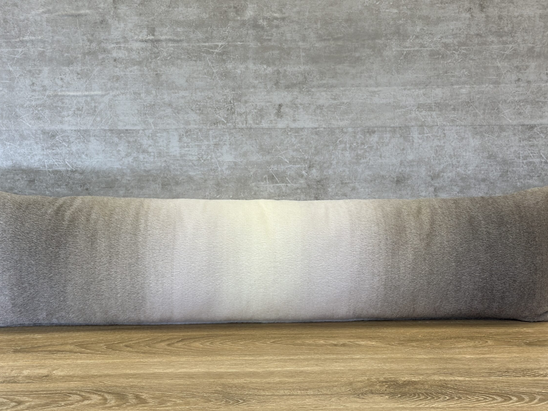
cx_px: 262
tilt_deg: -13.0
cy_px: 196
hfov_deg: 34.9
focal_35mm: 55
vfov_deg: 26.6
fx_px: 871
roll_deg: +0.4
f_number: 1.78
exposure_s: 1/188
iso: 80
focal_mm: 6.86
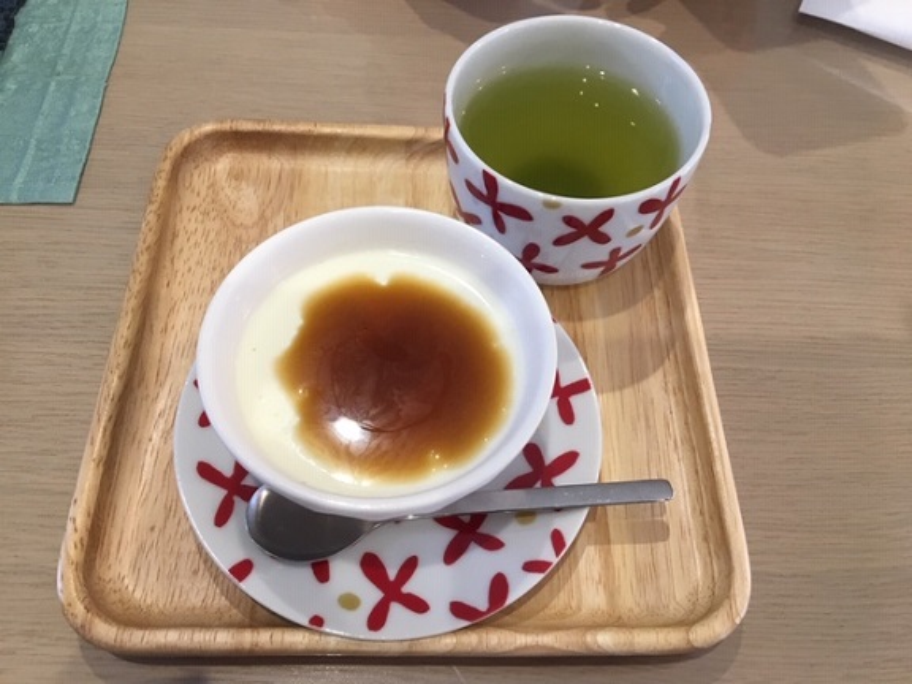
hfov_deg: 61.7
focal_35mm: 29
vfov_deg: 48.2
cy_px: 342
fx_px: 764
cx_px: 456
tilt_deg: -59.1
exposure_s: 1/30
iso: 40
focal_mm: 4.15
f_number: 2.2
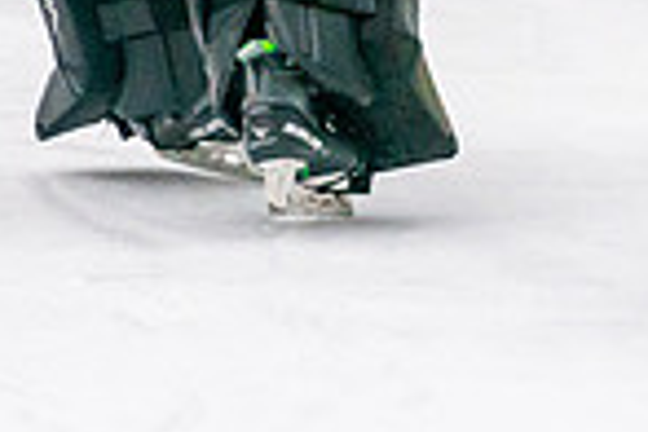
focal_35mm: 518
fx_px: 9323
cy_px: -410
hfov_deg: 4.0
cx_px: 33
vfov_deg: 2.6
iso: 3200
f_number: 2.8
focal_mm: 108
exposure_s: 1/1250
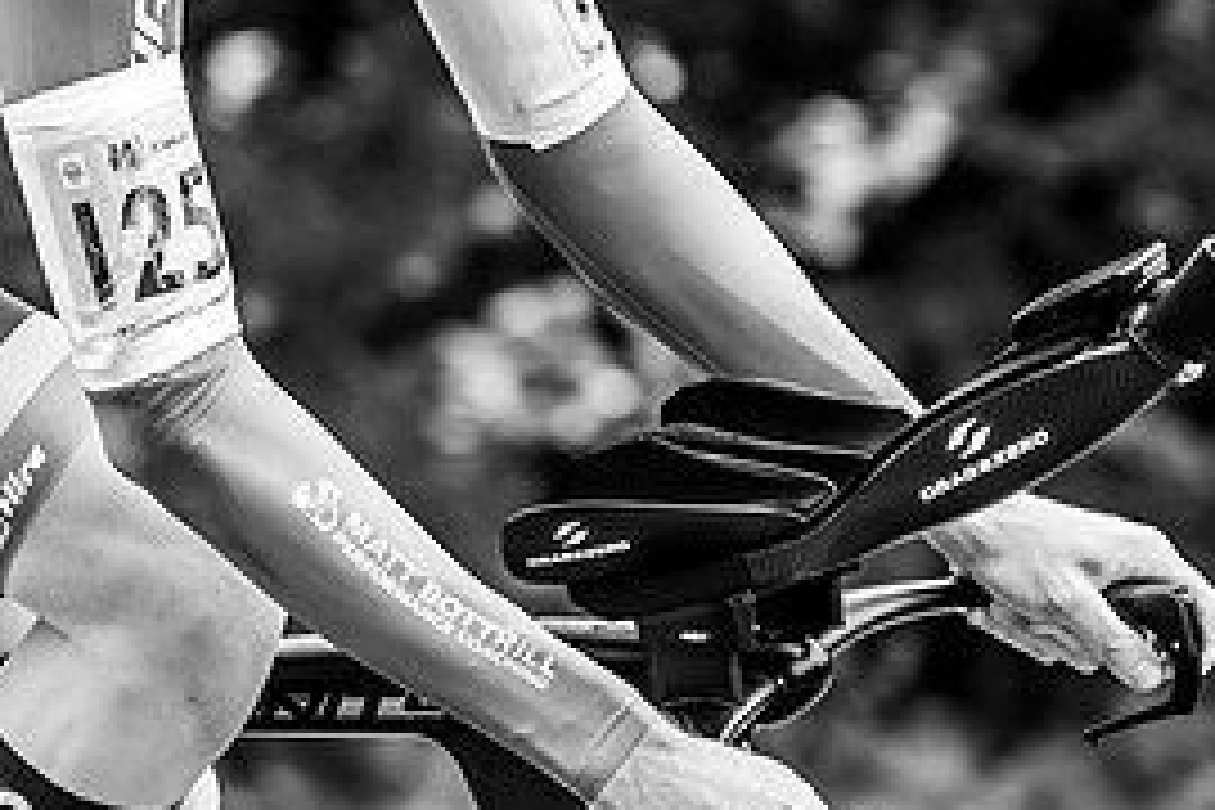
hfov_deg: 5.1
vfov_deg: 3.4
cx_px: -651
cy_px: -80
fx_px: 13566
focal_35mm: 402
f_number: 4
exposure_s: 1/1000
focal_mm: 118
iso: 800
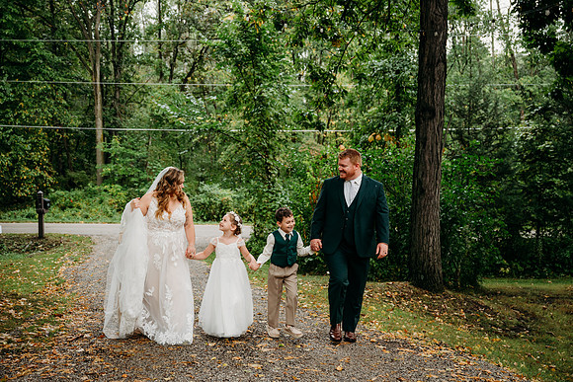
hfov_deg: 47.1
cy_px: 191
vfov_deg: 32.4
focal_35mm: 41
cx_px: 286
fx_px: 657
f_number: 3.2
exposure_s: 1/500
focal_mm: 40
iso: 200
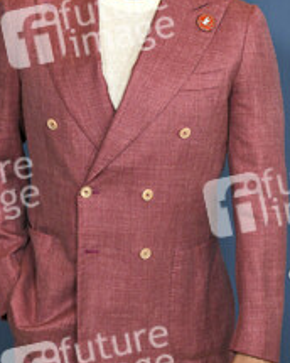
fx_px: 1405
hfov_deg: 11.8
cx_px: 137
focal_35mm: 131
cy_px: 113
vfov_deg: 14.7
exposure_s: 1/320
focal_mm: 75
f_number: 5.6
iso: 2000
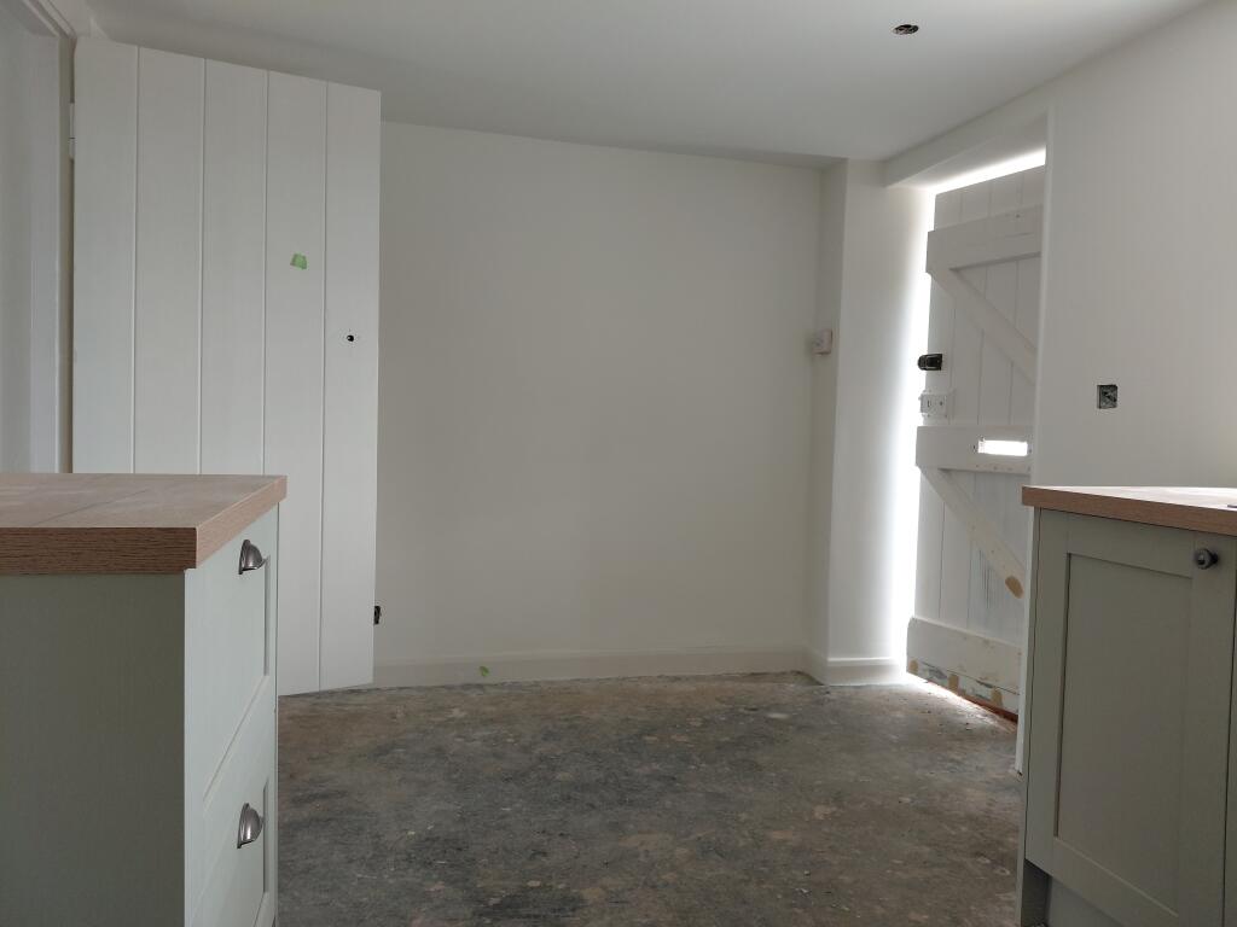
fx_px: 893
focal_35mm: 25
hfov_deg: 69.4
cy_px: 464
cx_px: 618
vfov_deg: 54.9
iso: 80
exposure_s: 1/120
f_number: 1.8
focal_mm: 4.69
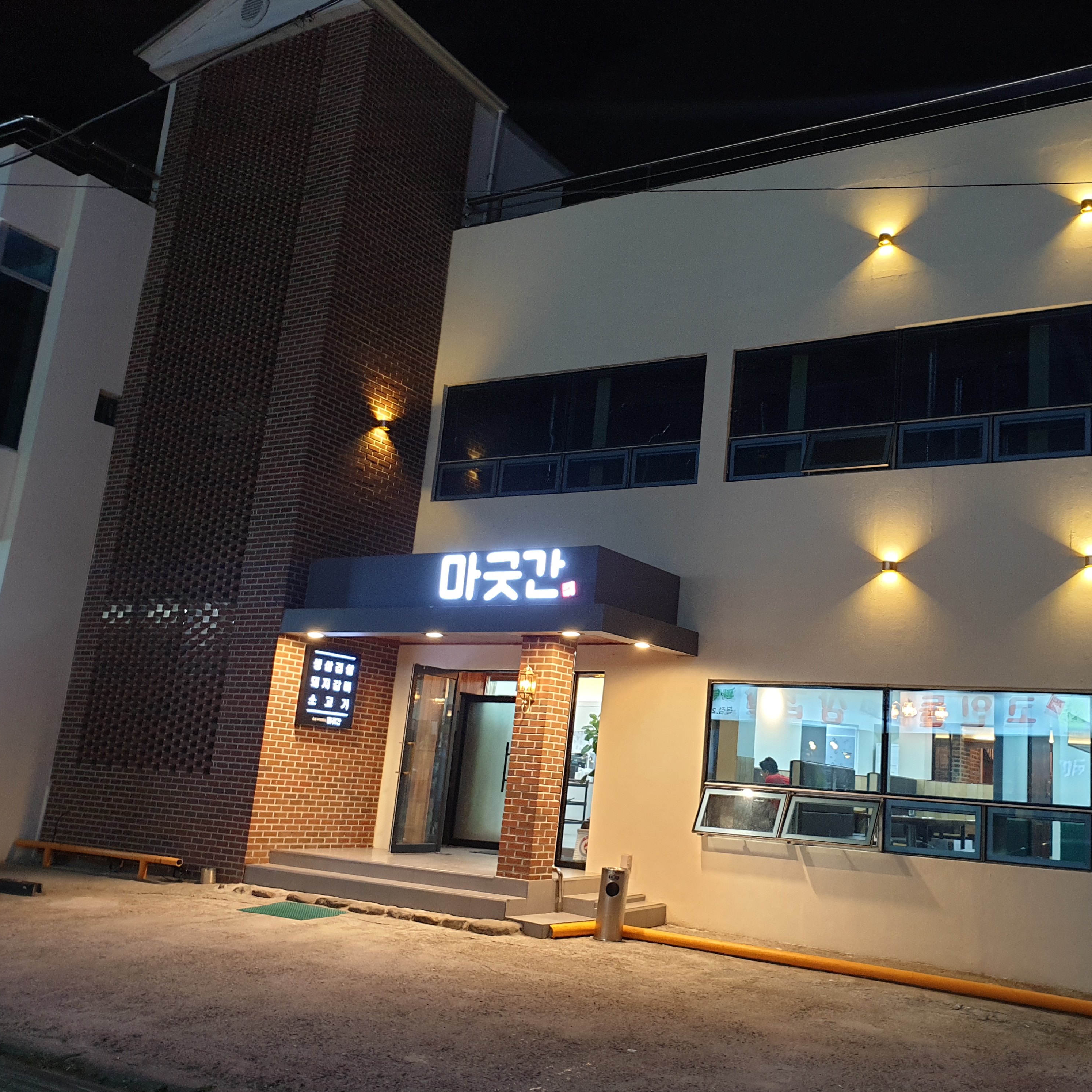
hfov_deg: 51.8
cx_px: 708
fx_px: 1106
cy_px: 544
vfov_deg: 52.5
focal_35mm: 31
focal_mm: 4.3
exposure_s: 1/30
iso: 250
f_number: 2.4
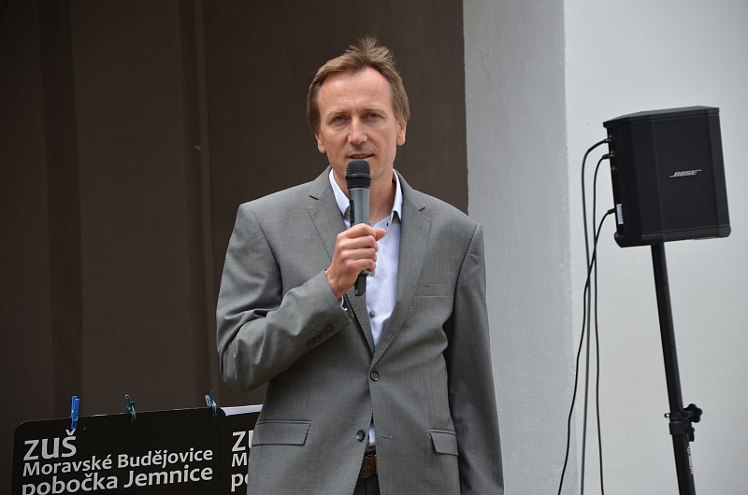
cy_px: 248
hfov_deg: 13.1
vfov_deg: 8.7
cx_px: 374
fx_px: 3266
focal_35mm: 158
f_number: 5.6
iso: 100
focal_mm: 105
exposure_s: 1/160
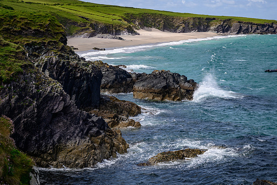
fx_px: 497
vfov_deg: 21.1
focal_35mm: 65
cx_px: 138
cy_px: 92
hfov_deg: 31.1
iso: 200
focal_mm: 62
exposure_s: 1/800
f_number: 8
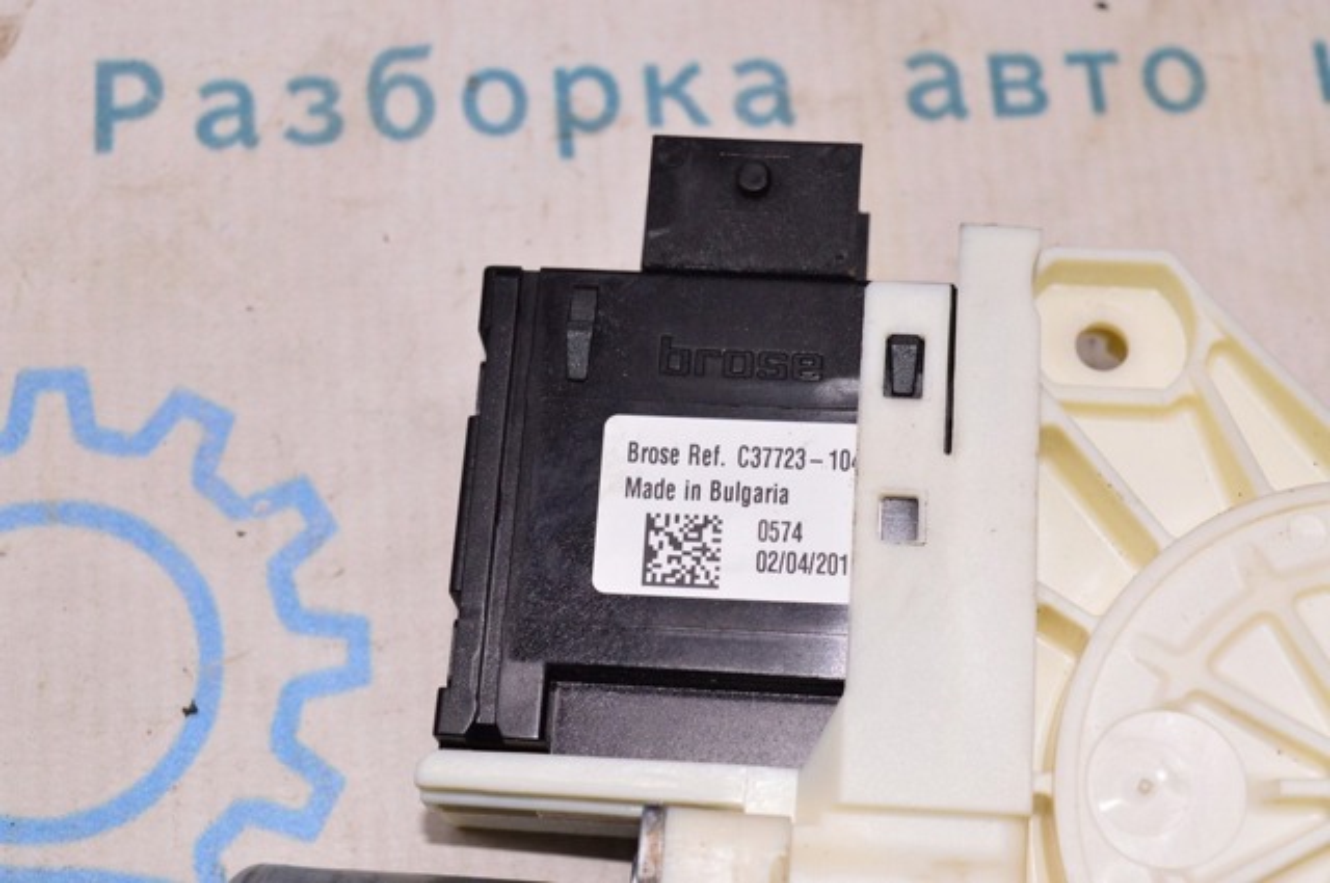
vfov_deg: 22.6
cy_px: 442
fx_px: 2214
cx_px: 665
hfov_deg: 33.4
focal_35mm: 60
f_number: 8
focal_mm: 40
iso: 1600
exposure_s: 1/200
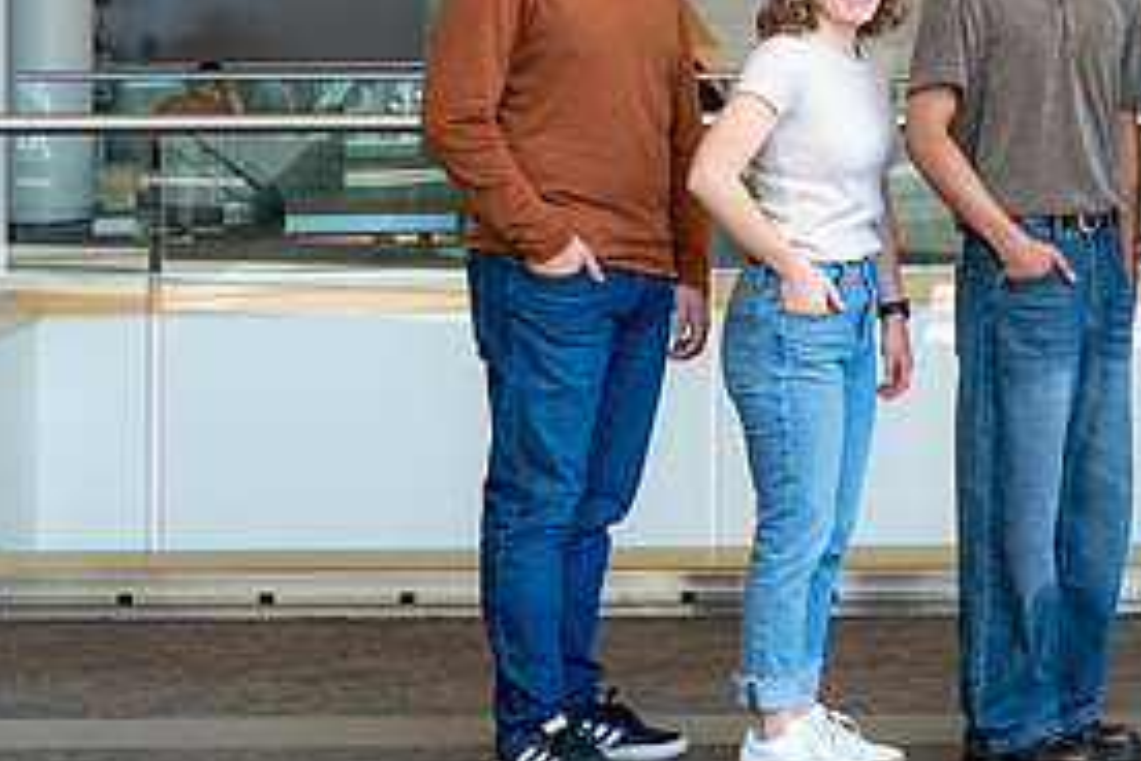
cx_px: 1155
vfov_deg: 11.1
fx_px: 3866
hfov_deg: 16.4
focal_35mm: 122
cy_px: -33
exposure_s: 1/200
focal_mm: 43
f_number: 5.6
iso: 500
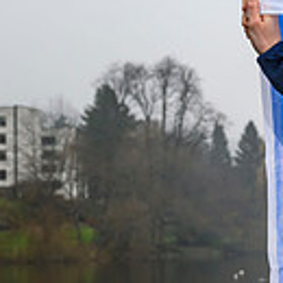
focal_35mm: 168
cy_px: 181
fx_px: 1554
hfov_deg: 9.6
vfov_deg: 10.4
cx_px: 587
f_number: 6.3
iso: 500
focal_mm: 43
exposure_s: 1/125
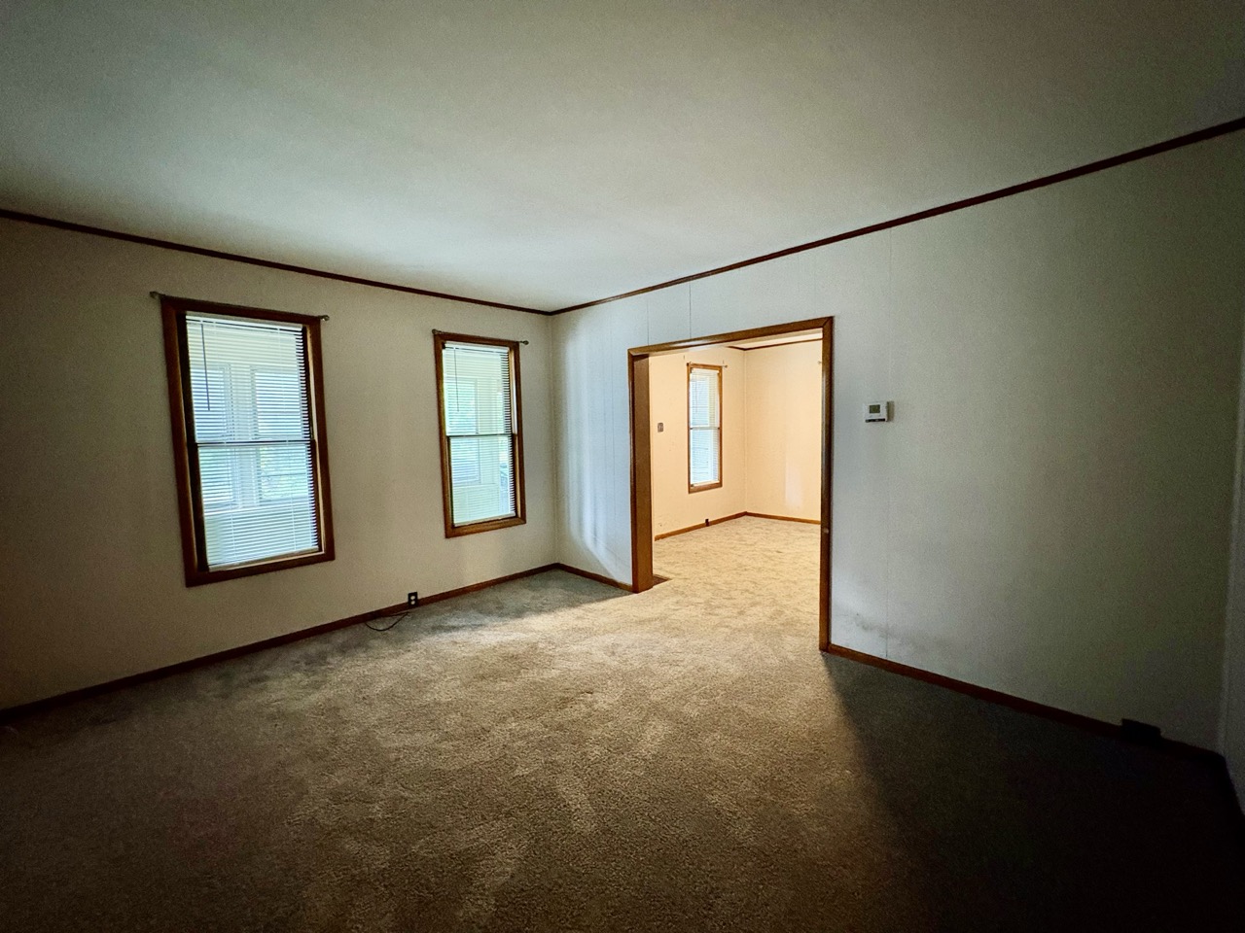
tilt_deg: -4.1
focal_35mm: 14
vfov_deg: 85.7
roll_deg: +1.5
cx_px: 622
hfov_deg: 102.1
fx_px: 504
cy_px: 466
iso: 640
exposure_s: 1/40
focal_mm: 2.22
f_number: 2.2
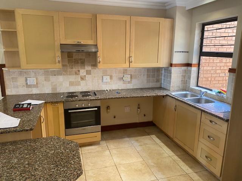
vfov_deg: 53.1
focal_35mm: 26
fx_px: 182
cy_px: 90
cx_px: 121
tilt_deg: -13.1
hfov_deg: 67.3
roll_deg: +0.5
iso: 100
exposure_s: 1/50
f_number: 1.8
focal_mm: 4.25
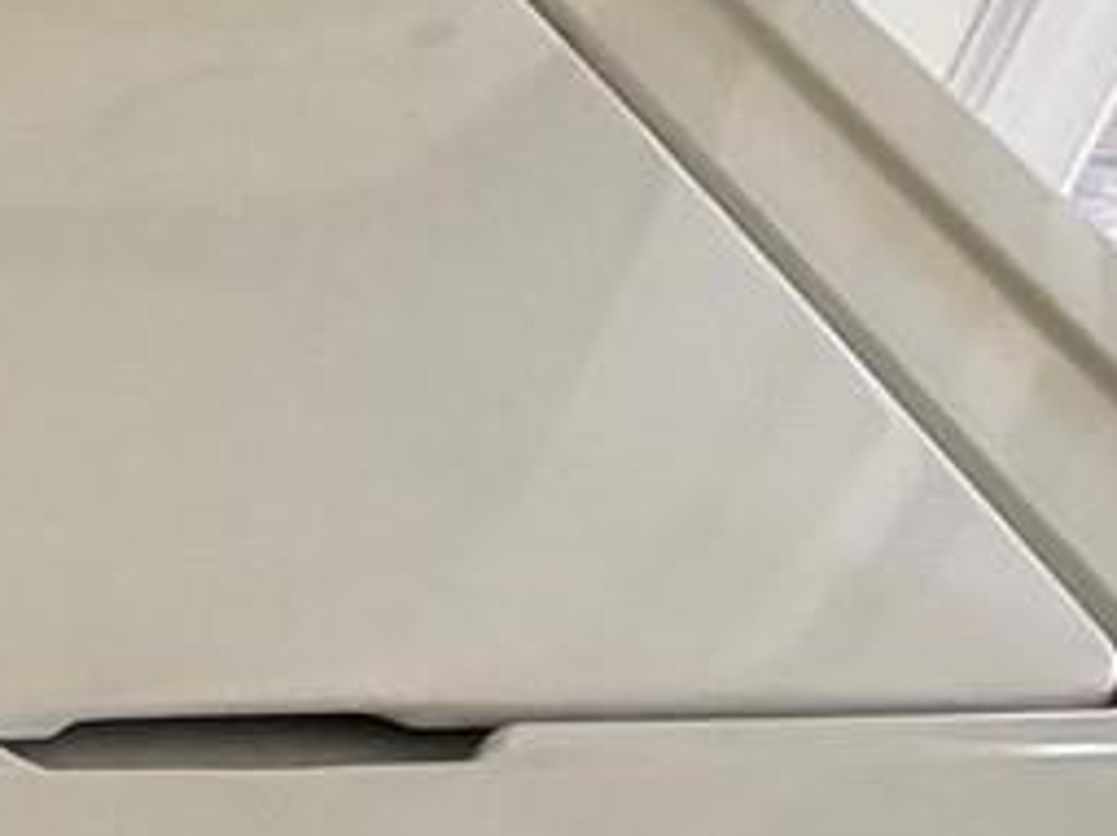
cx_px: -1043
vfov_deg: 16.7
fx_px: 2838
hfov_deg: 17.1
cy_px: 538
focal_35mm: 88
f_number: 2.2
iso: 320
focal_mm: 2.22
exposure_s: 1/121
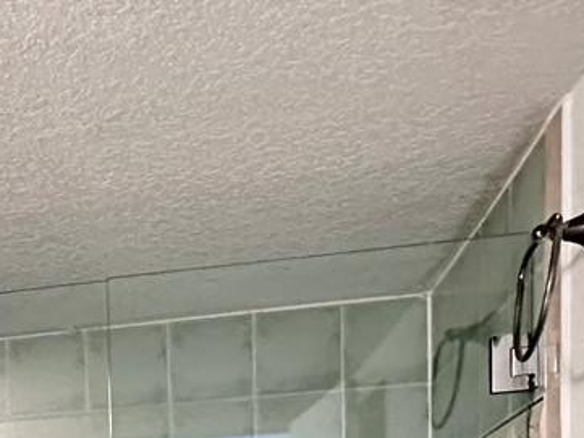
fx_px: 1046
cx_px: -40
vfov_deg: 19.4
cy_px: 724
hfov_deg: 28.6
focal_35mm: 62
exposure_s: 1/60
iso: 800
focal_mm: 2.22
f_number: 2.2
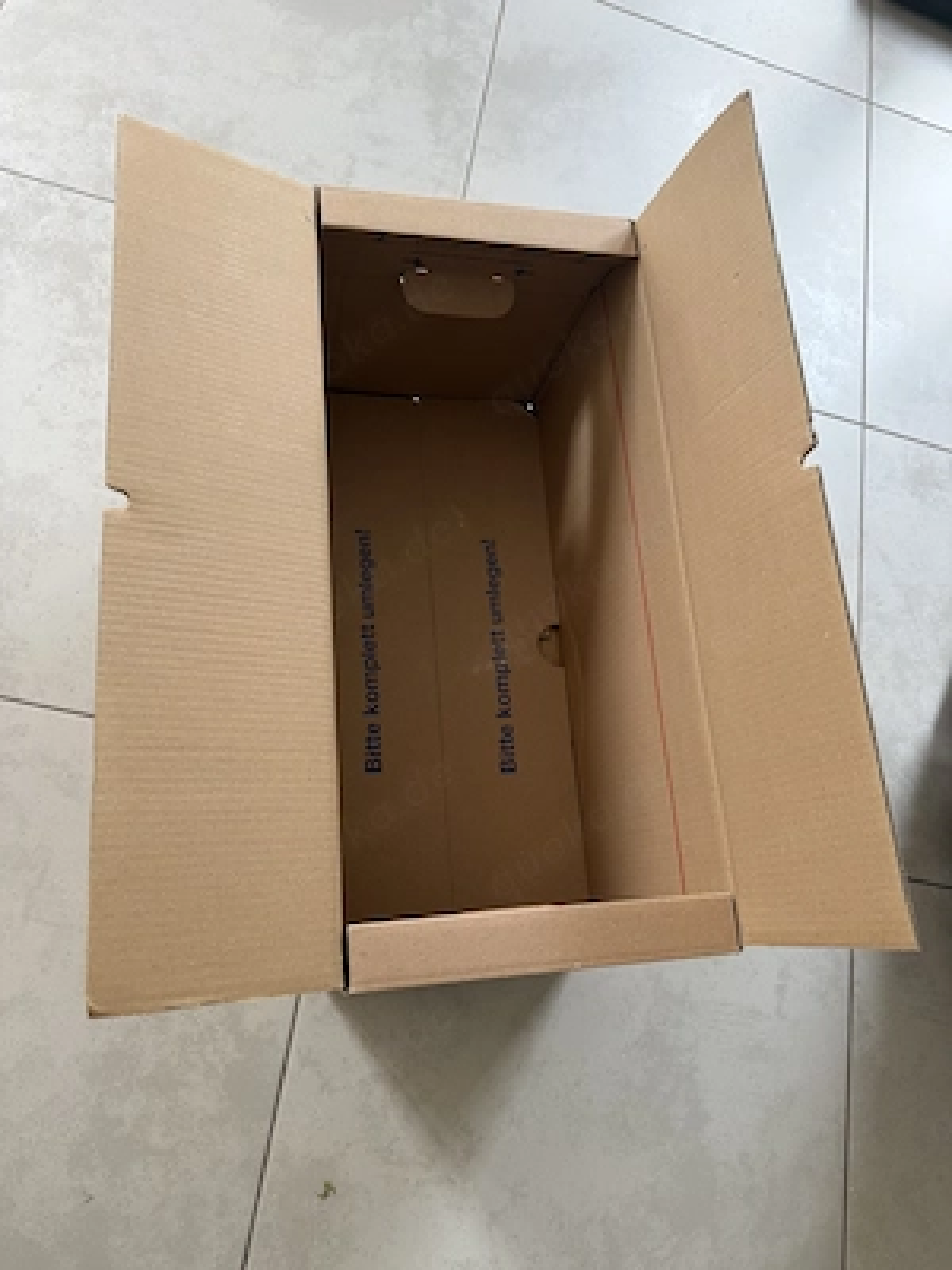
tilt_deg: -68.2
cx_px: 476
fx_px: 880
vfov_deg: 71.6
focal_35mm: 24
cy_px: 635
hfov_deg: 56.8
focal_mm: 6.76
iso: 100
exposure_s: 1/121
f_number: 1.78
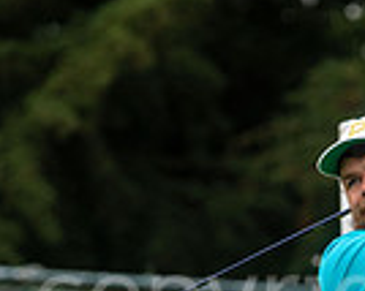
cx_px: 340
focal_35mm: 943
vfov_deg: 1.6
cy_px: 446
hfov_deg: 2.1
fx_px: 10179
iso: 640
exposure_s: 1/800
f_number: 6.3
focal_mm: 300
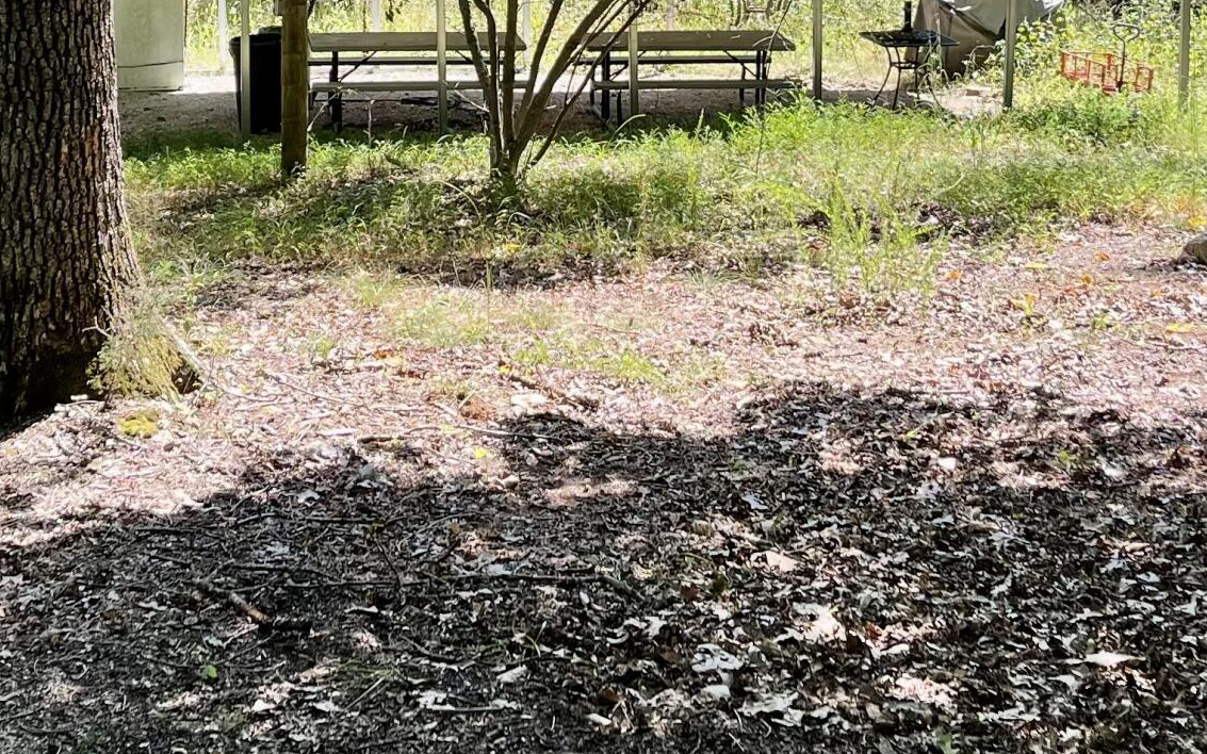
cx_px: 527
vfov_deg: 17.2
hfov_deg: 28.2
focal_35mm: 73
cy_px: -95
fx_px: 2401
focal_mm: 5.1
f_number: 1.6
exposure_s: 1/540
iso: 32
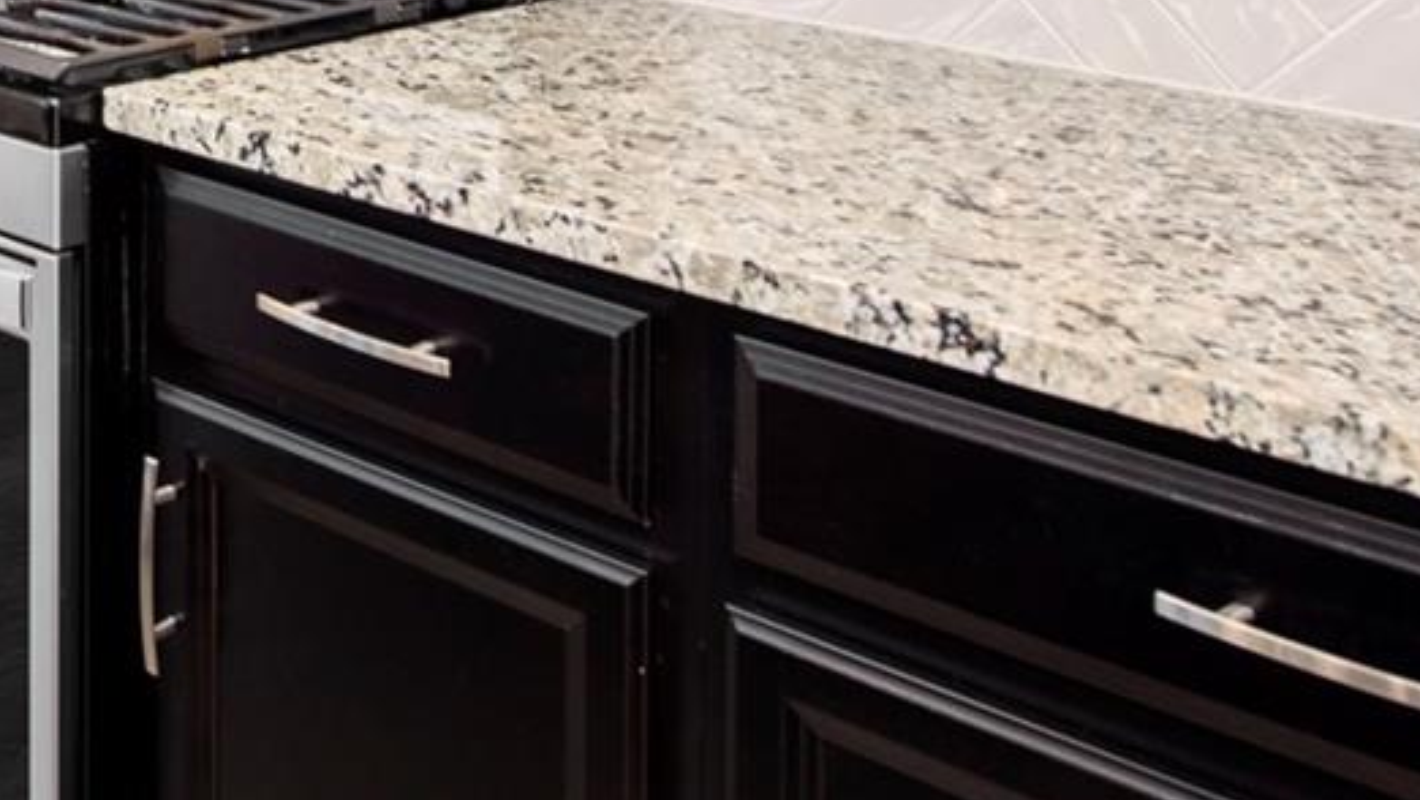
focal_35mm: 61
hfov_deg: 29.8
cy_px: -420
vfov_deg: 17.6
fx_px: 2298
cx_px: -245
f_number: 8
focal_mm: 19
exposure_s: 1/4
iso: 400
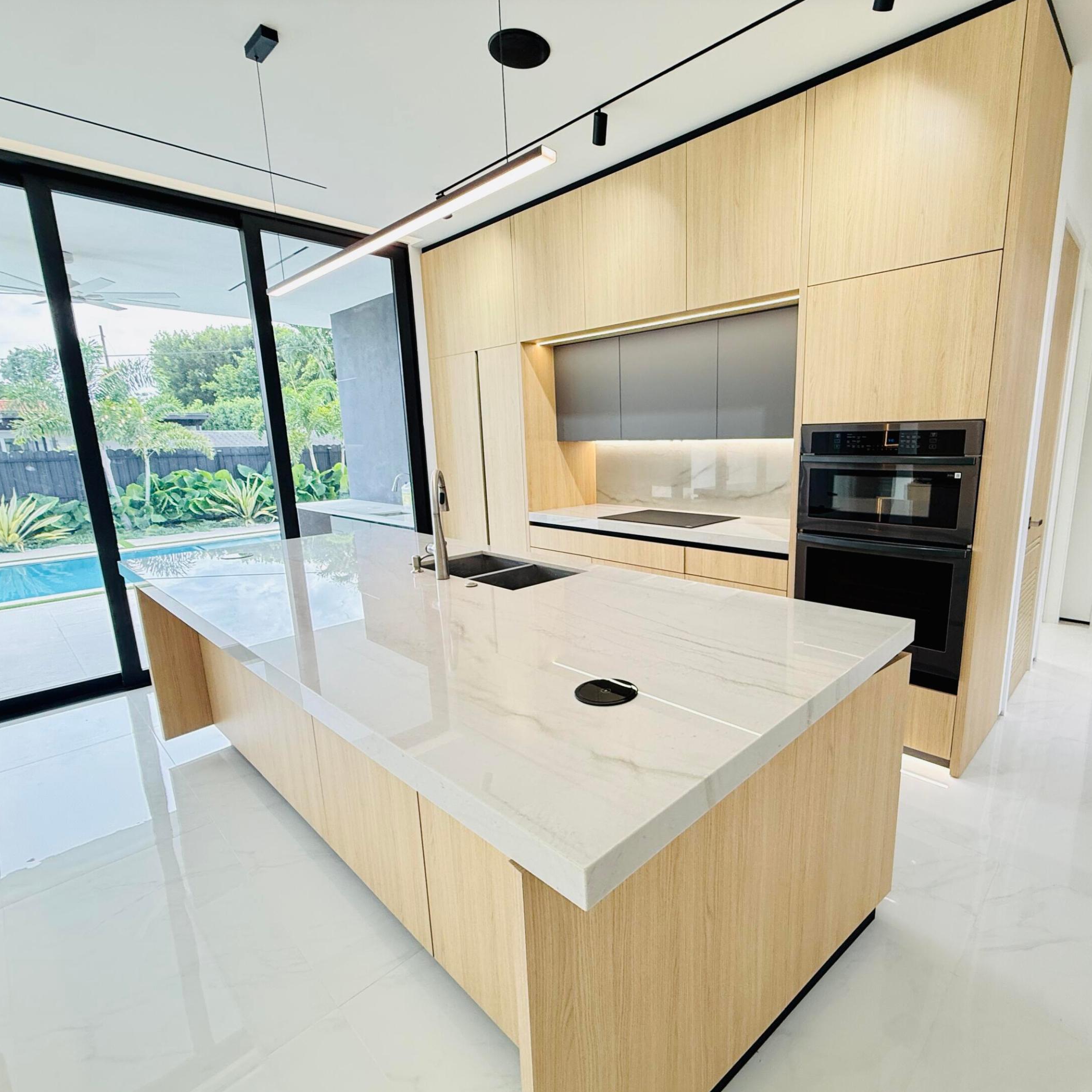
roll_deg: +1.2
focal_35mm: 17
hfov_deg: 83.5
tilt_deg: -10.3
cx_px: 624
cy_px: 561
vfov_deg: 83.9
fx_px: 607
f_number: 2.2
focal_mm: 2.22
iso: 125
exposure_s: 1/120
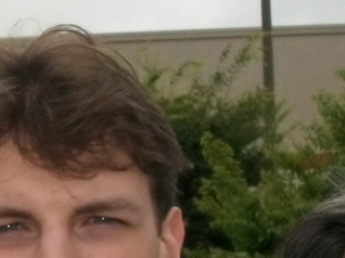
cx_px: 7
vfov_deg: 11.3
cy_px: 270
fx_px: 1285
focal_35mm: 129
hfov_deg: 15.1
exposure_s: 1/500
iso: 80
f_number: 5.5
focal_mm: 5.7
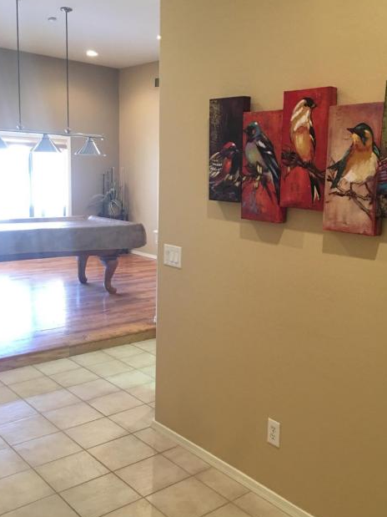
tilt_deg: -8.3
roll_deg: -2.0
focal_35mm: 36
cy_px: 247
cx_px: 229
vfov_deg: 51.3
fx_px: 537
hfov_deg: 39.5
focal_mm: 4.15
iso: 100
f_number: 2.2
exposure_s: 1/15
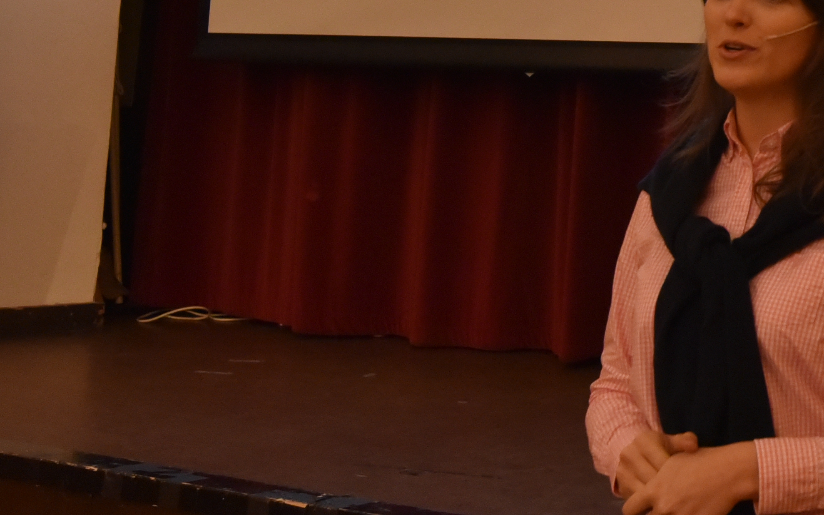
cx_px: 938
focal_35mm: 93
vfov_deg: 13.4
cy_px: -212
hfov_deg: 21.1
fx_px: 2089
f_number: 5
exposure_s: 1/100
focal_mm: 30
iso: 4000
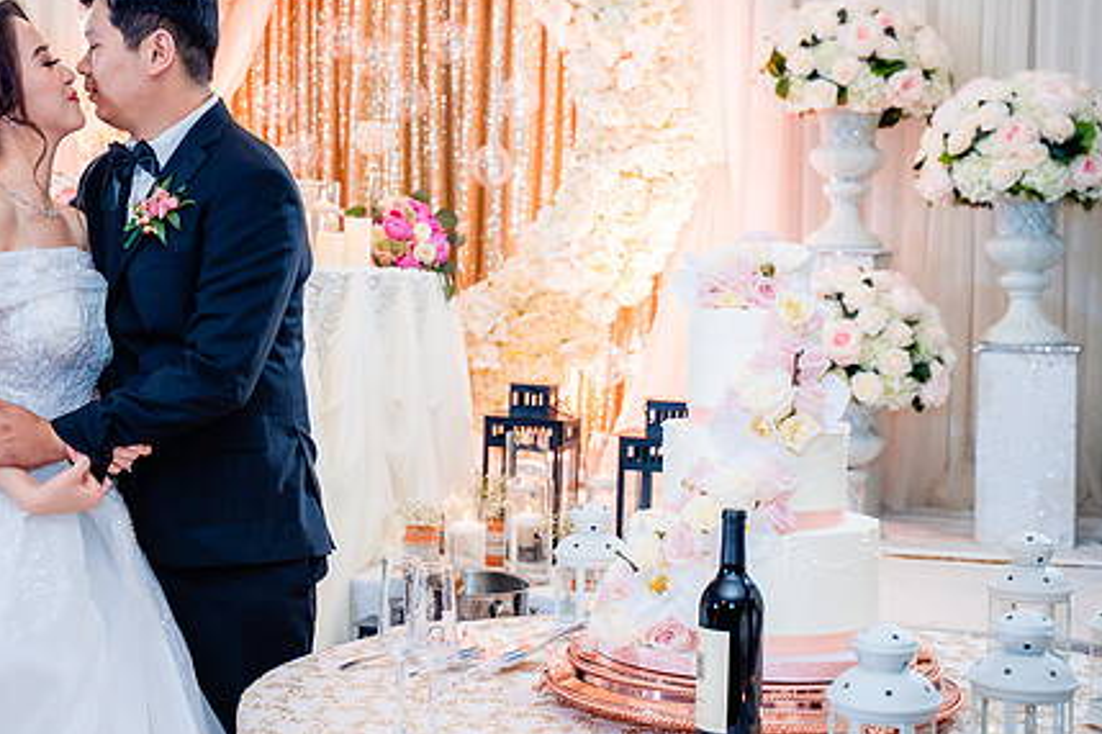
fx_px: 2112
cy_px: 342
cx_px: 357
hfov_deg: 29.0
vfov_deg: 19.7
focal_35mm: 69
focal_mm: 44
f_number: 3.5
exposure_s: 1/160
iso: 800
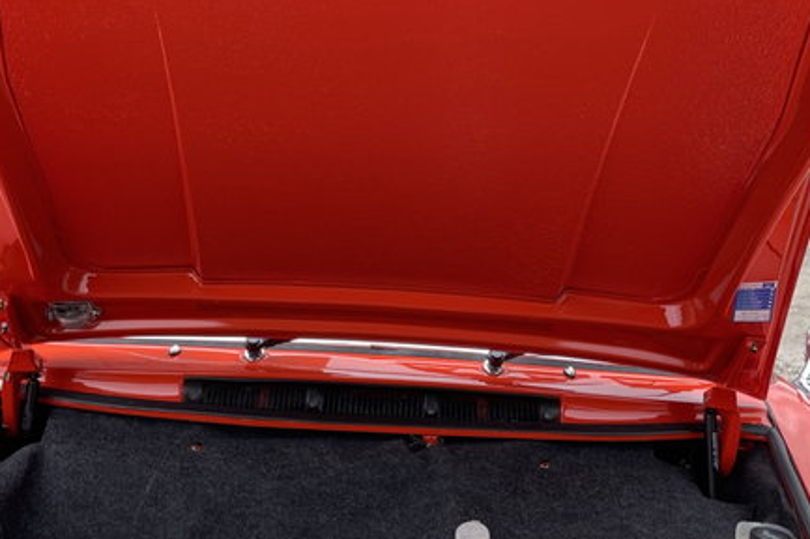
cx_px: 383
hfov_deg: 41.1
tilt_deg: +2.9
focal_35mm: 48
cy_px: 43
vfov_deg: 27.0
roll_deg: -3.2
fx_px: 1079
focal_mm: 4.2
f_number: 1.6
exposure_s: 1/193
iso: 32
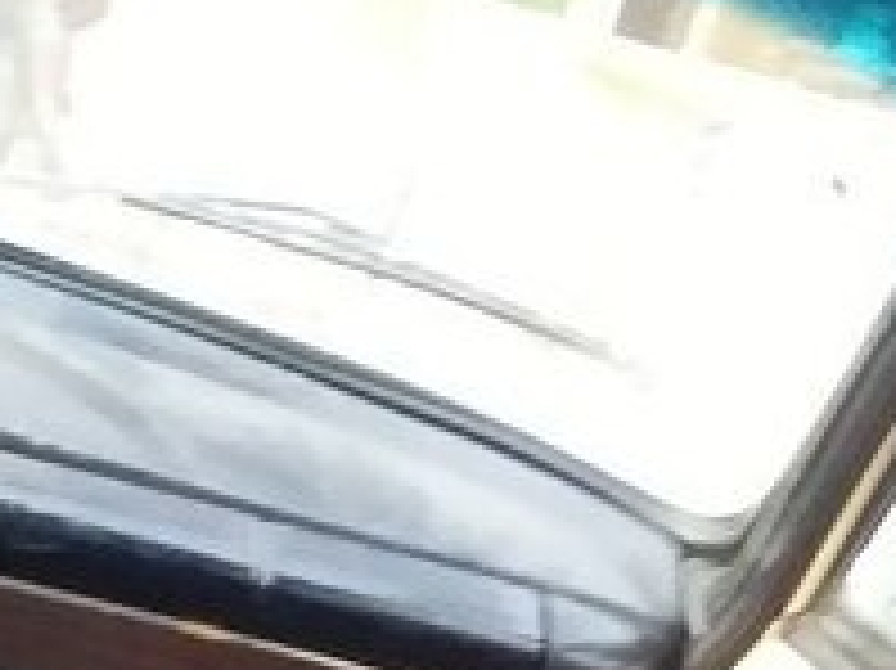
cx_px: -86
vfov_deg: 13.9
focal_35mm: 103
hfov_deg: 18.4
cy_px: 843
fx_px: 2664
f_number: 2.2
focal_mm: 3.3
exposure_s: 1/25
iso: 250
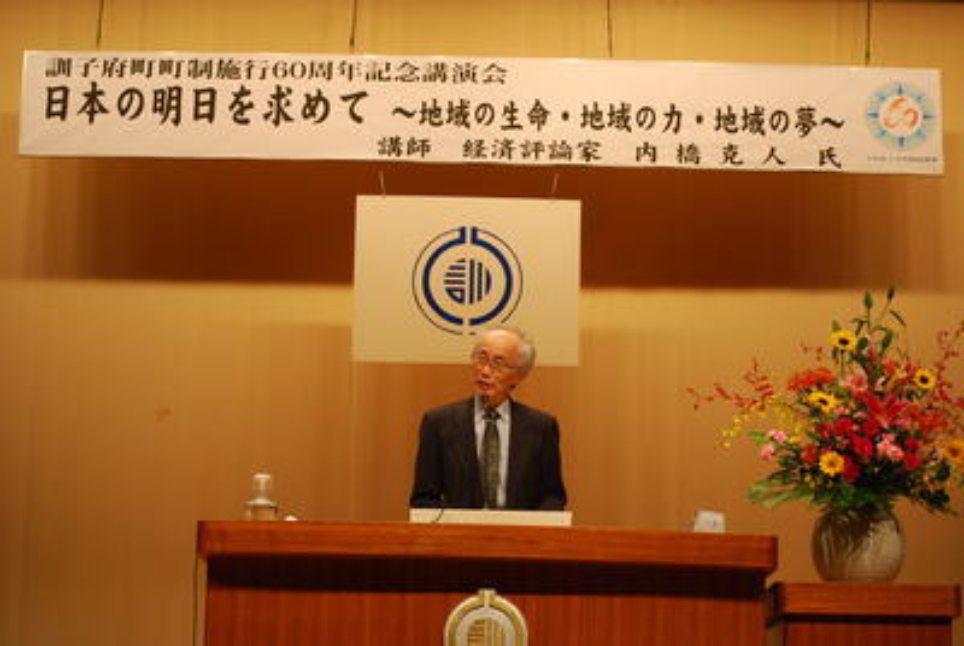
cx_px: 482
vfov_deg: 16.6
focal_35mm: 82
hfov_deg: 24.6
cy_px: 323
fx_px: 2212
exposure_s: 1/40
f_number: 4
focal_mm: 55
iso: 200
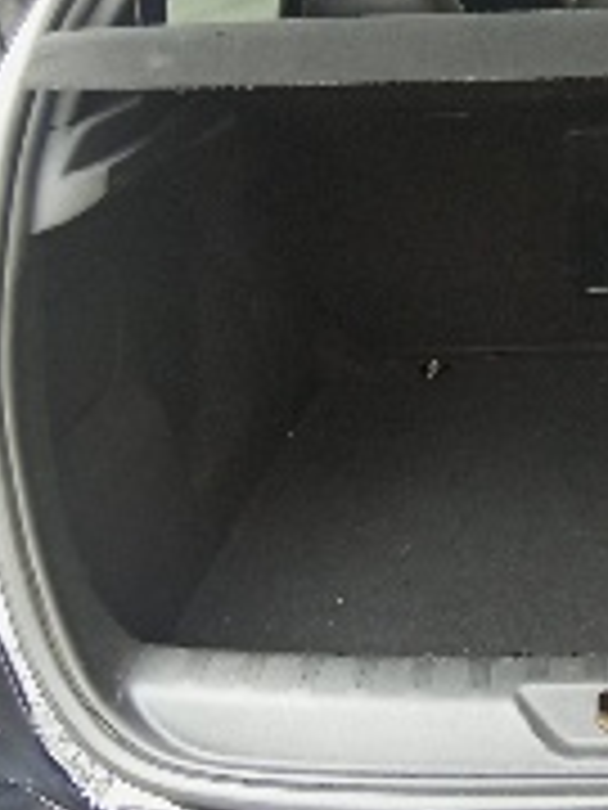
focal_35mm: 37
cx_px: 635
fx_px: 866
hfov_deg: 34.5
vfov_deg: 49.7
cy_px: 310
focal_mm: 1.65
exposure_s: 1/50
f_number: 2.2
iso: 99
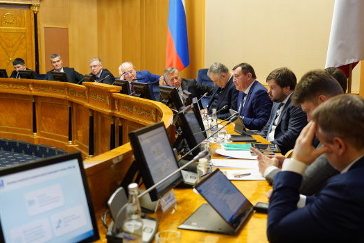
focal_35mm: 48
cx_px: 205
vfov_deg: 28.1
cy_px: 129
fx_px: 485
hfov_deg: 41.0
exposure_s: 1/60
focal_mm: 42
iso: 1000
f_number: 4
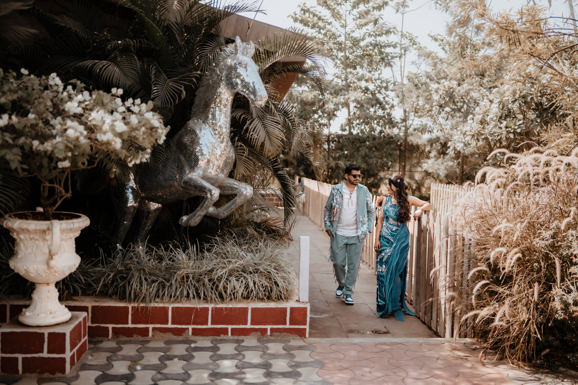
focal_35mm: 35
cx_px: 289
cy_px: 192
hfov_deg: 54.4
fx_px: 562
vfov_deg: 37.9
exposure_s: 1/1250
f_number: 1.4
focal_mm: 35
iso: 100
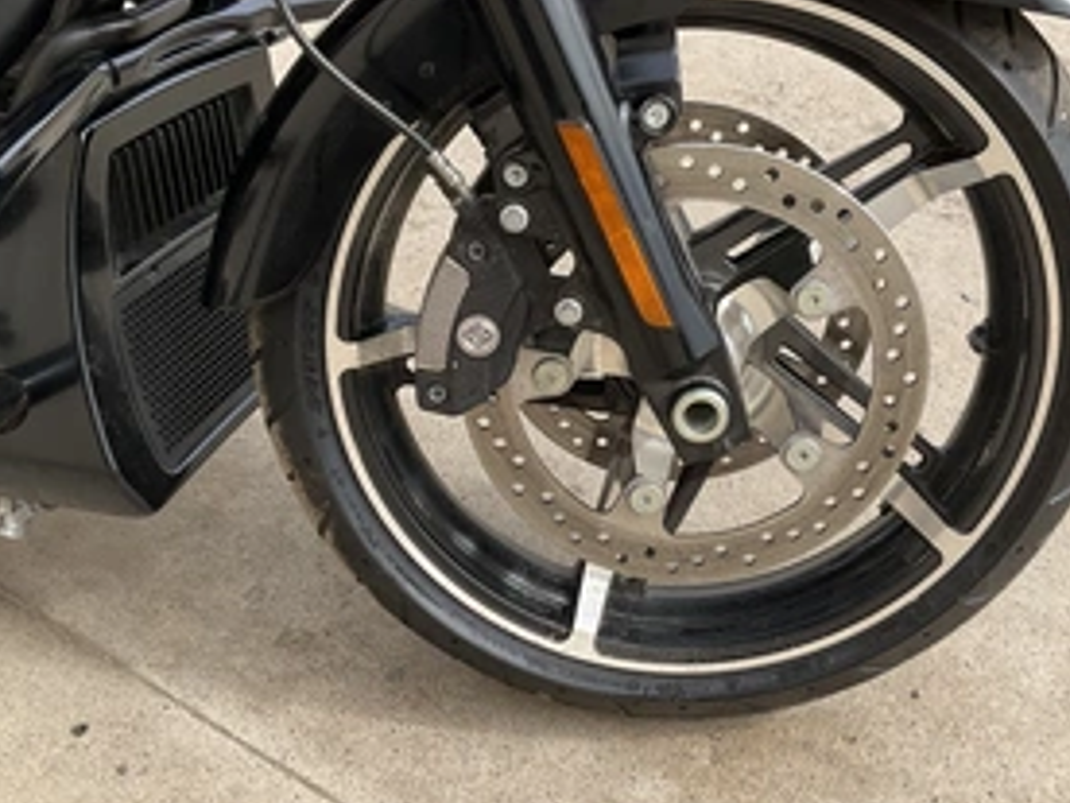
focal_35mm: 42
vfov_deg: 34.2
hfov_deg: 44.7
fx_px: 1298
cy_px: 326
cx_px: 585
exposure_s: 1/829
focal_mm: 3
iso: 25
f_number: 1.8
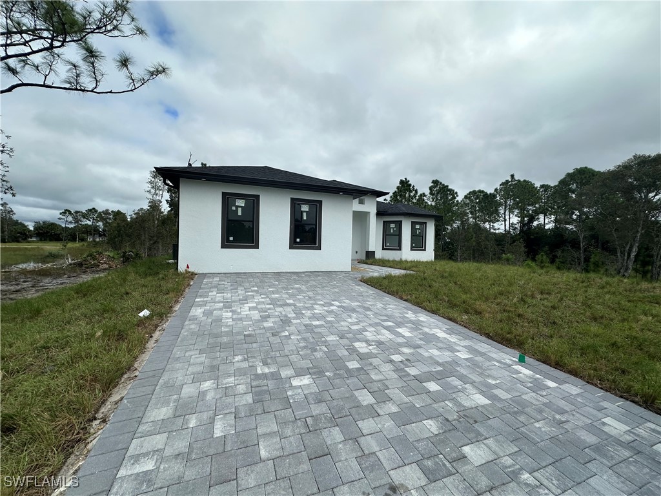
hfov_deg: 102.1
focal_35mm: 14
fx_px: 267
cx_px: 330
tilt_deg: +1.2
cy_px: 248
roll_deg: -1.9
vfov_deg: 85.7
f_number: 2.2
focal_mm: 2.22
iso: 40
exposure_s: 1/1949
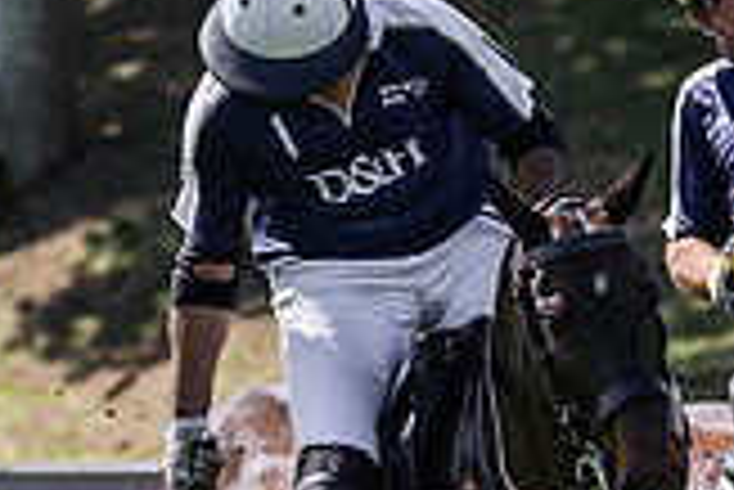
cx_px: 244
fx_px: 27488
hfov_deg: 1.5
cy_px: 984
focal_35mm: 1347
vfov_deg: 1.0
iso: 320
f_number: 4.8
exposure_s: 1/1250
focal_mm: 180
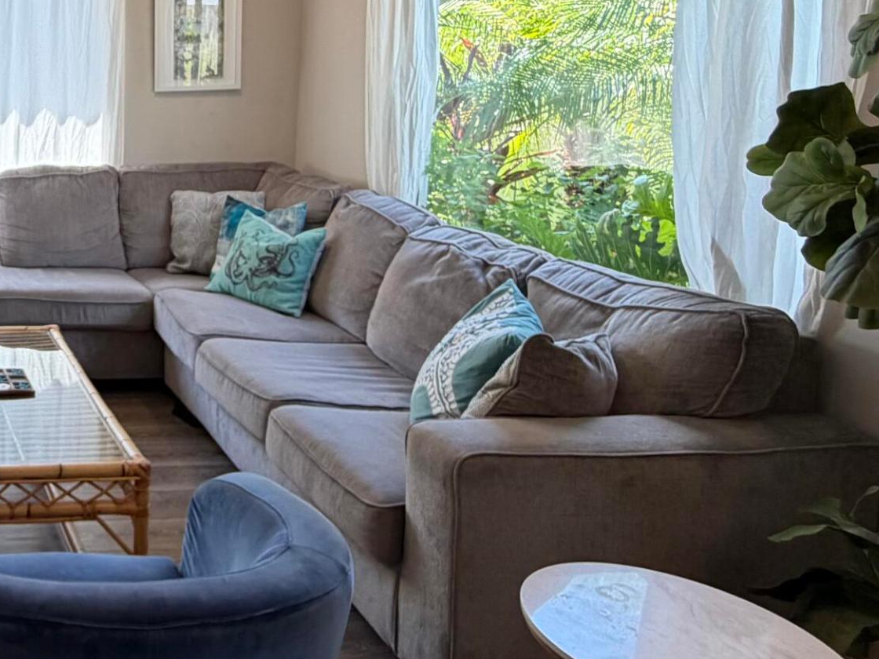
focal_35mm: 36
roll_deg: -0.7
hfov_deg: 42.4
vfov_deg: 38.5
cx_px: -48
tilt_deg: -6.6
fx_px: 914
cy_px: 155
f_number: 2.2
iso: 160
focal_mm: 2.22
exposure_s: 1/120
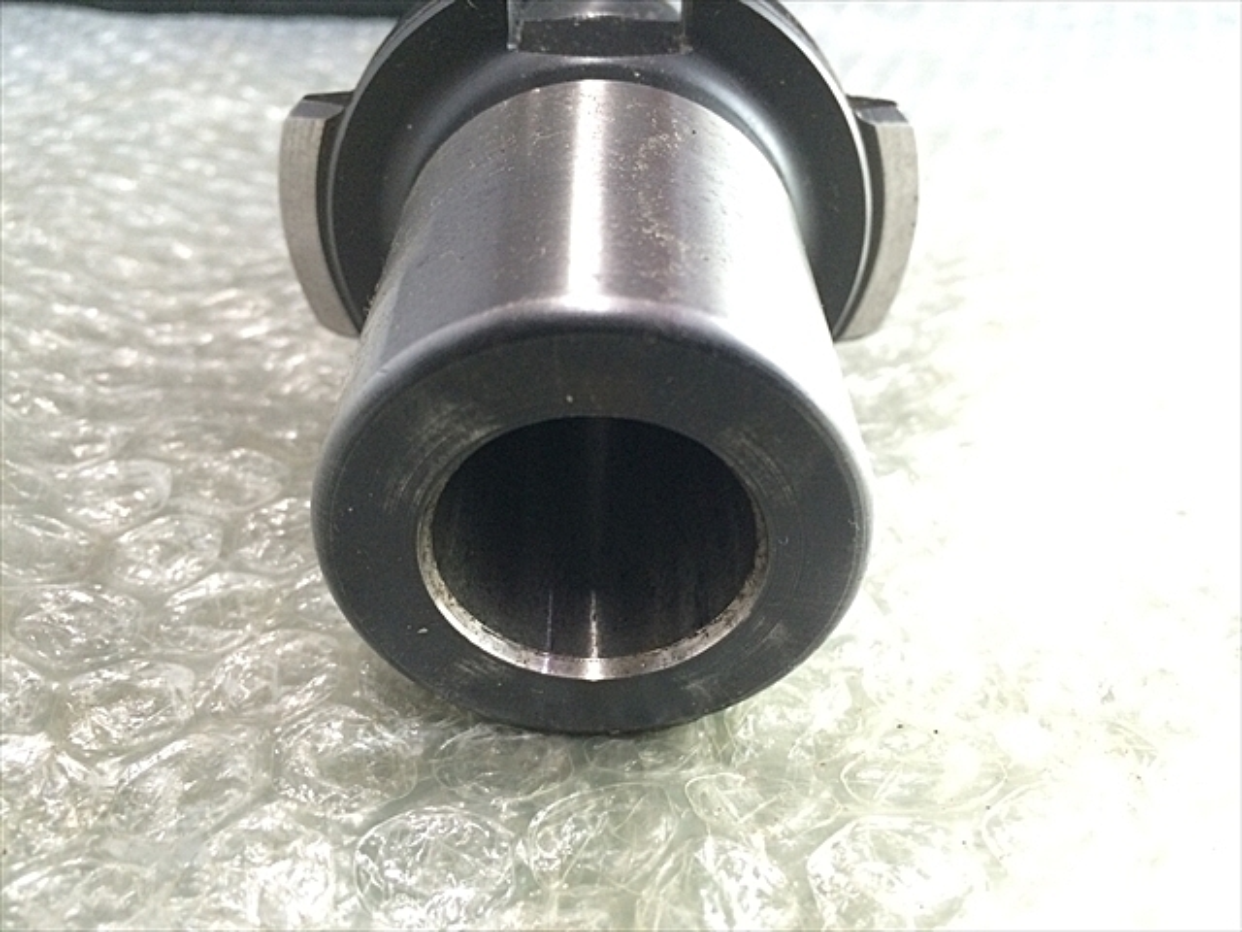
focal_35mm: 29
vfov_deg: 48.2
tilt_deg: -31.8
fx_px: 1041
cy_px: 466
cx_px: 621
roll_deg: -0.2
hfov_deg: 61.7
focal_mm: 4.15
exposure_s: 1/30
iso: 250
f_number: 2.2
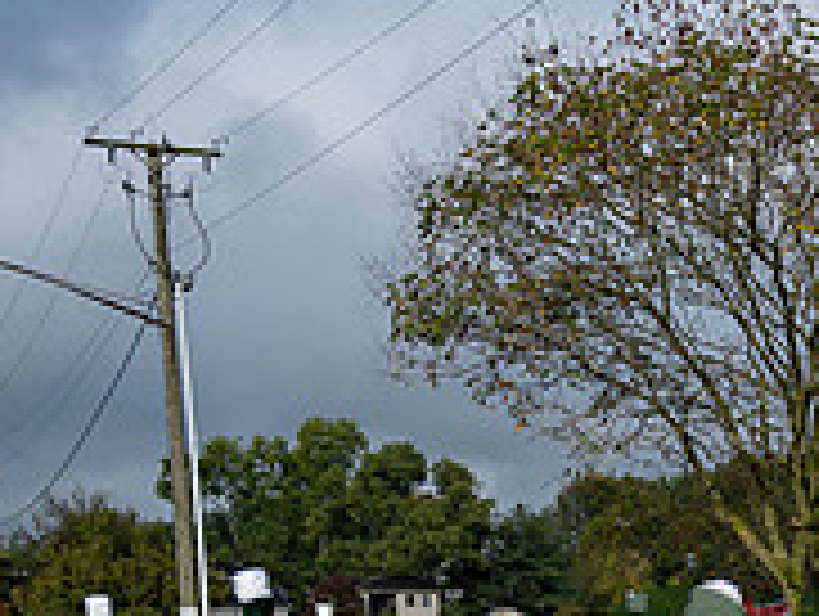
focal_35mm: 78
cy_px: 798
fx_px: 1848
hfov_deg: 23.2
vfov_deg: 17.7
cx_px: 936
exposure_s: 1/1600
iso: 125
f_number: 4
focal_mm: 25.5
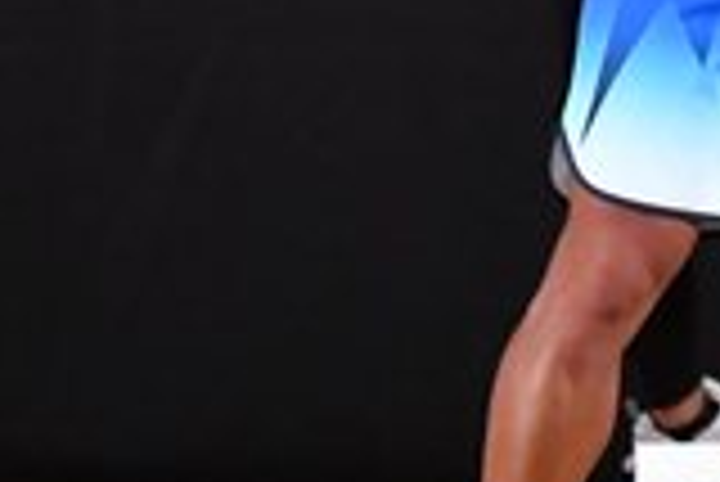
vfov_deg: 1.3
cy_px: -306
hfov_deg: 1.9
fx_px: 21819
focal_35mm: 1090
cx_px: 767
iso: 3200
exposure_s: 1/400
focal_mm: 150
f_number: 5.6
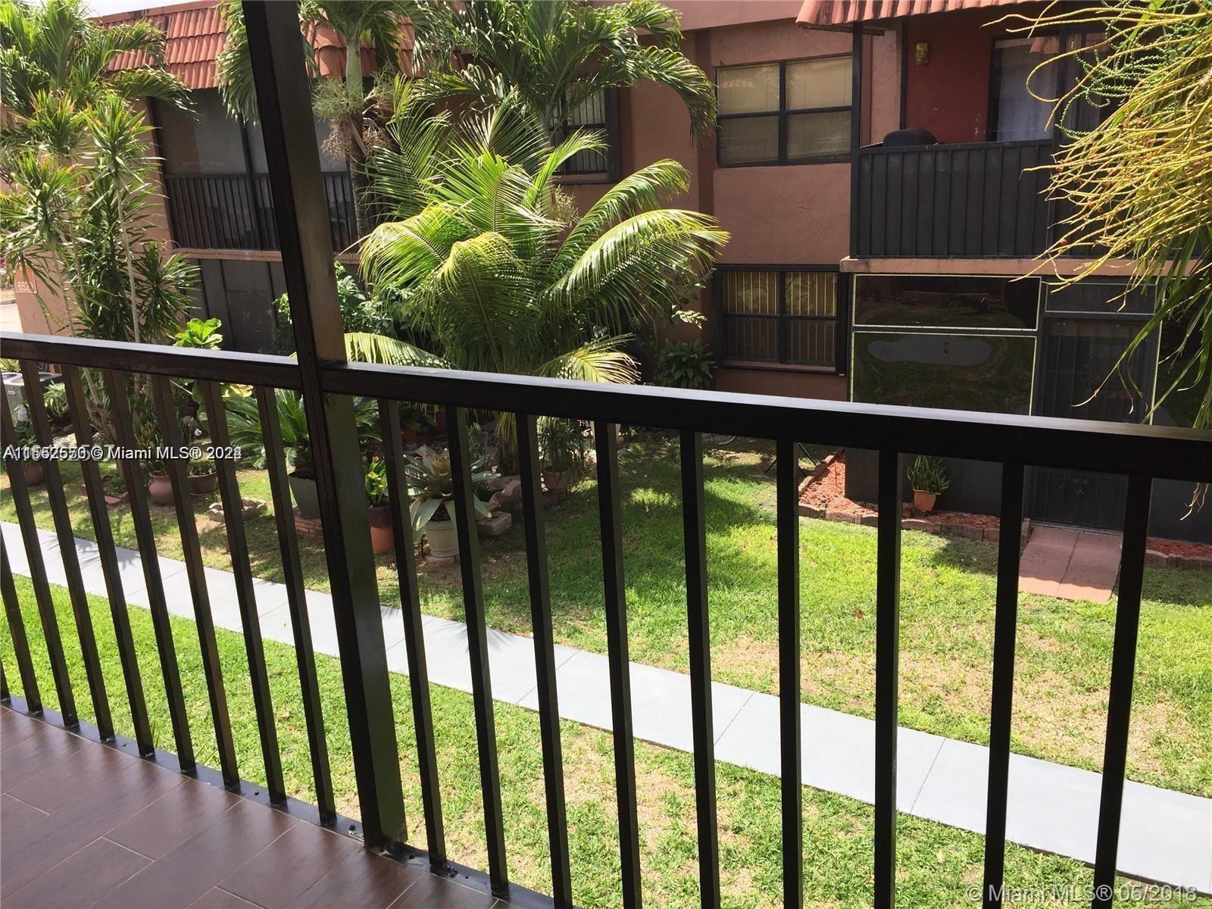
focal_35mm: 29
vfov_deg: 48.2
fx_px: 1015
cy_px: 454
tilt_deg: -15.6
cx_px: 606
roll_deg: +2.3
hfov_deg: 61.7
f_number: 2.2
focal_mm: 4.15
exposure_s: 1/1014
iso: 32
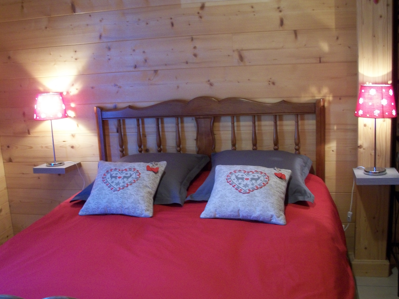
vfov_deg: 34.3
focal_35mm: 42
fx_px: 484
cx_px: 187
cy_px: 175
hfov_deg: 44.8
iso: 210
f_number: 3.1
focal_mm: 6.3
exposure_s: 1/8
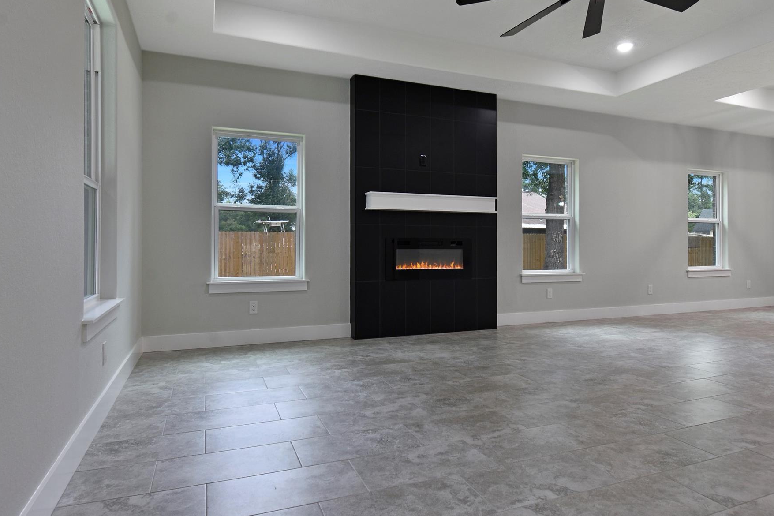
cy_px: 241
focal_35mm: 21
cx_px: 383
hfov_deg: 81.2
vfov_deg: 59.4
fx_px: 451
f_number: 8
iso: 100
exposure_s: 1/5
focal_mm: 12
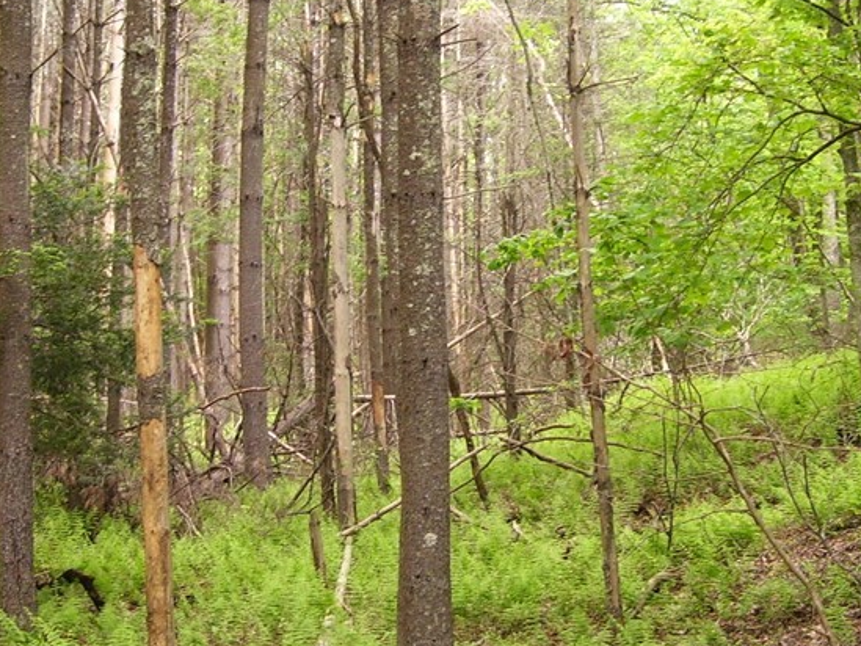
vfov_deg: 21.3
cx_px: 400
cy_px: 306
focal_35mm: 69
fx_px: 1717
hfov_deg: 28.1
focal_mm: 6
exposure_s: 1/90
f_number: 2.7
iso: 125
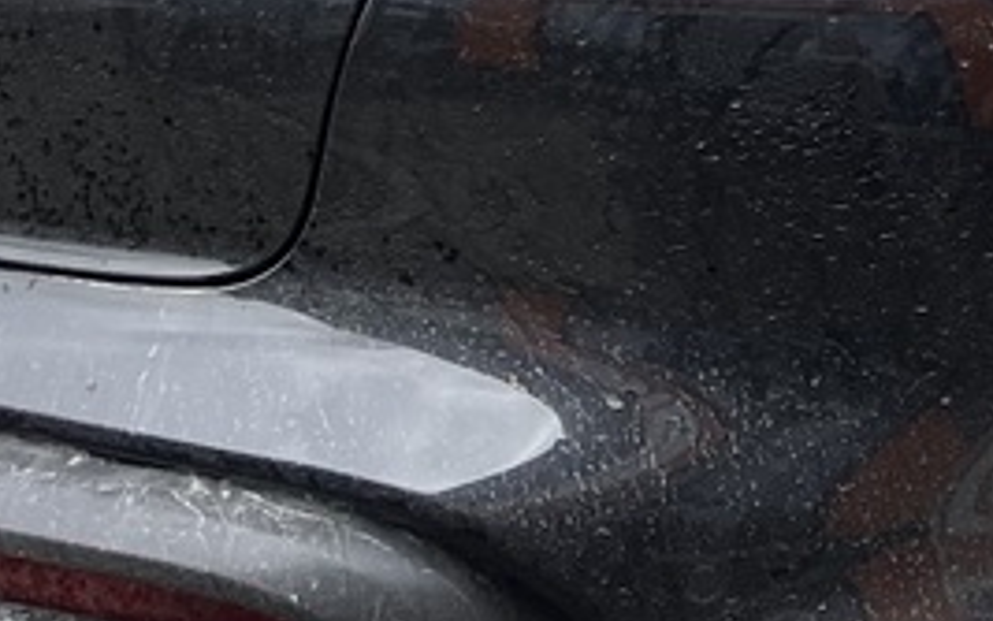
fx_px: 4331
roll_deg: +0.3
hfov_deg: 12.3
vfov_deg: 8.0
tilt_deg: -6.9
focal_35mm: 160
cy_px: -387
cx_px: 1633
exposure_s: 1/684
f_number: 1.8
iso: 32
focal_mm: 3.99
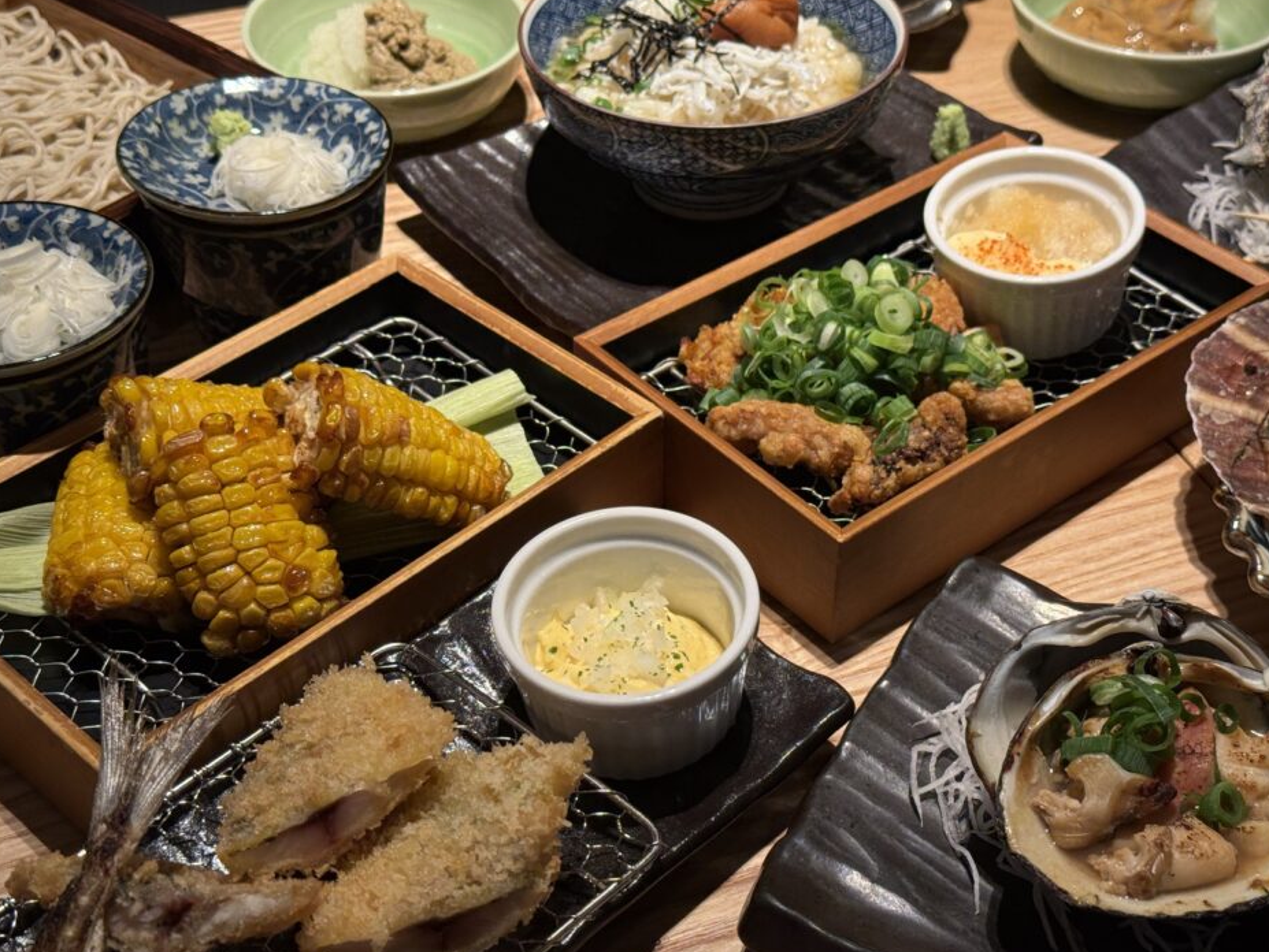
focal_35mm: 53
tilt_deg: -40.1
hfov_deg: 36.1
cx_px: 672
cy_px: 466
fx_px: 1944
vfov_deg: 27.5
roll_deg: -1.5
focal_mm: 6.76
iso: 100
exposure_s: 1/100
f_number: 1.78
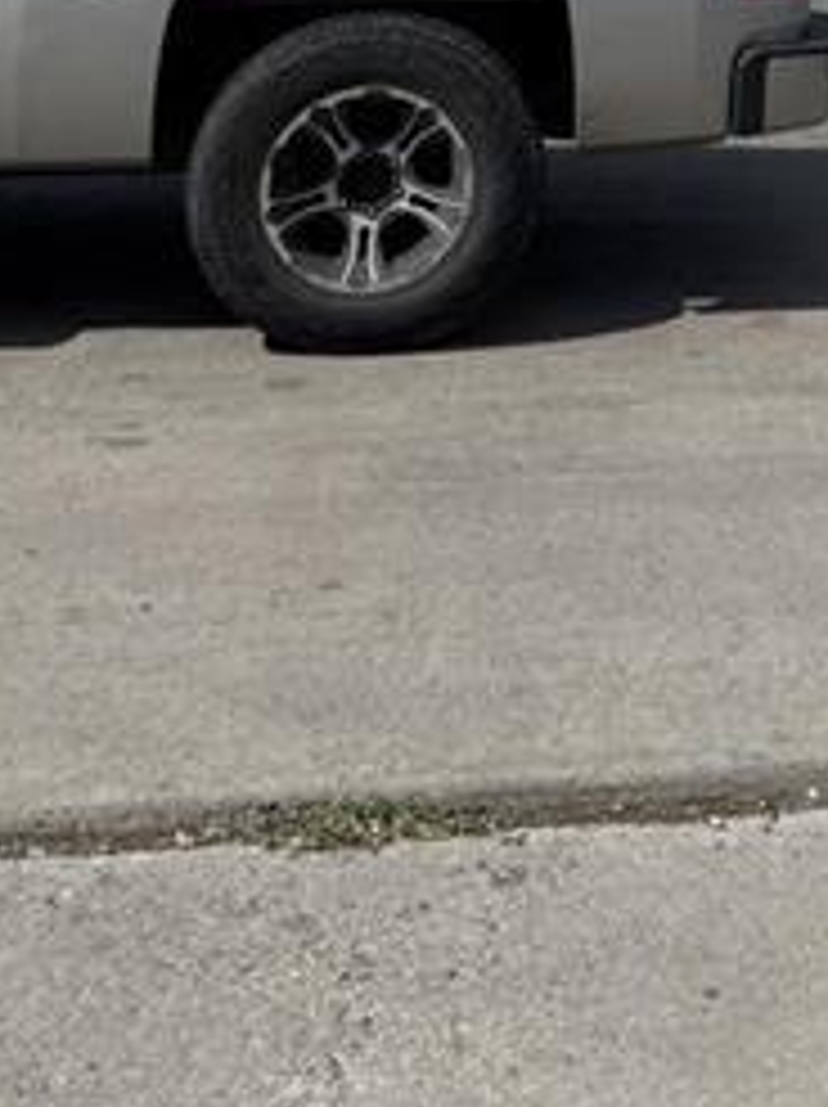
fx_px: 2396
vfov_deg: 23.0
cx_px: 990
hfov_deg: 18.6
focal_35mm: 75
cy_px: -351
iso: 80
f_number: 1.78
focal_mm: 6.76
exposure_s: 1/8130
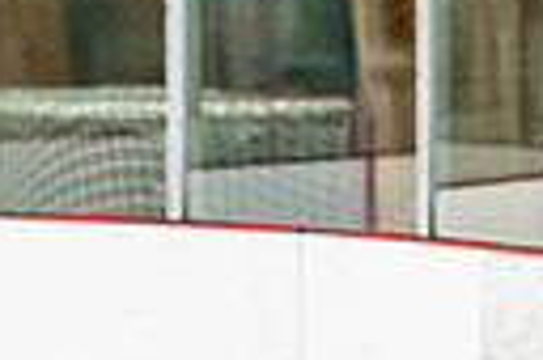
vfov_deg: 2.0
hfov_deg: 3.0
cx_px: 795
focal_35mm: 690
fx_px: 10394
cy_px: 722
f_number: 2.8
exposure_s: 1/640
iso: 2500
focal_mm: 90
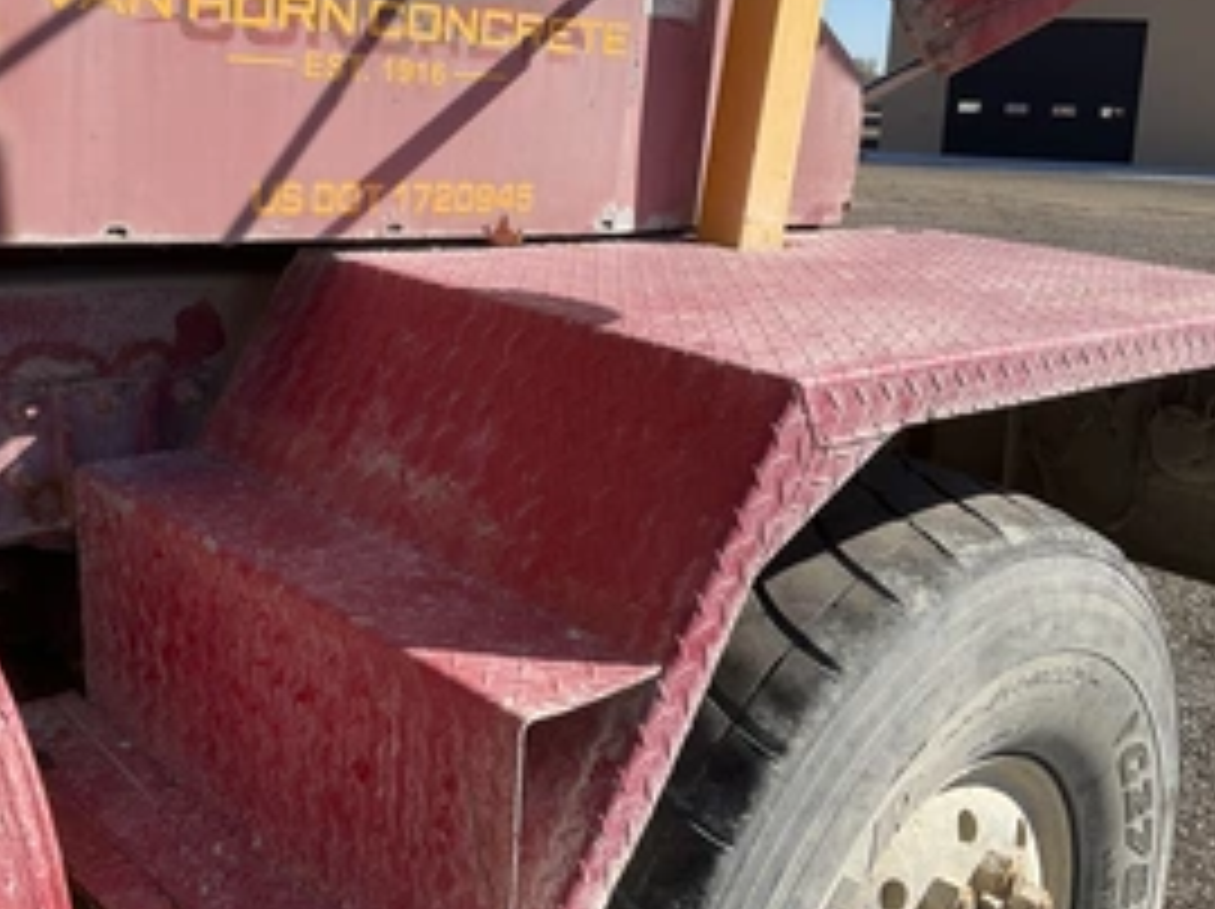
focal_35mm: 43
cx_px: 423
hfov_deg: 43.4
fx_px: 1508
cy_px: 351
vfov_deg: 33.4
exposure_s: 1/1250
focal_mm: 3
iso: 25
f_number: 1.8
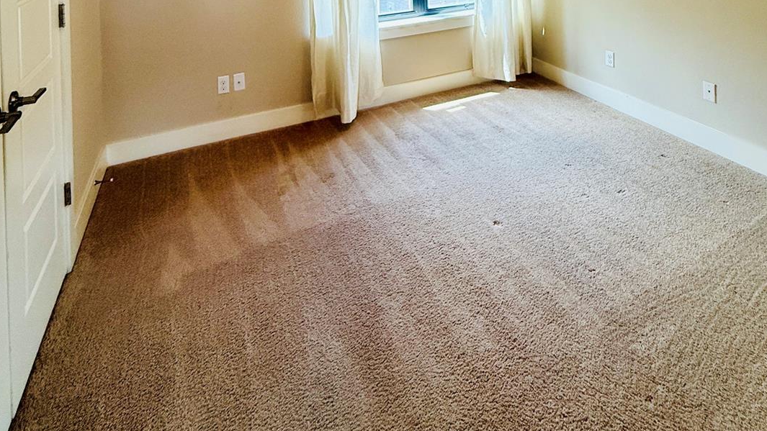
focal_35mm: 22
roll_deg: +1.3
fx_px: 447
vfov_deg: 39.1
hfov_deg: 81.1
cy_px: -73
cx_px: 405
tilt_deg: -1.6
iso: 200
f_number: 2.2
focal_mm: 2.22
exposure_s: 1/120
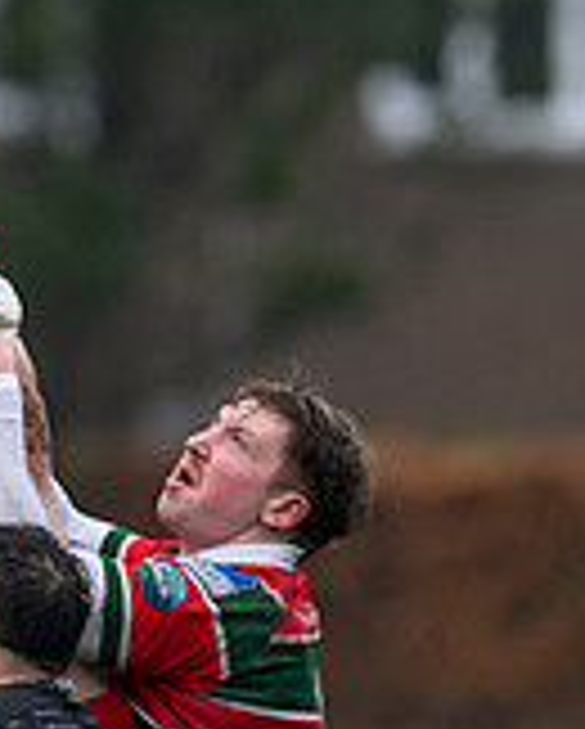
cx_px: -251
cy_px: -233
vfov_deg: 1.2
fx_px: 35967
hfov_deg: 0.9
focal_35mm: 1665
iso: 2500
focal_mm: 400
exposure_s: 1/2500
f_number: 3.5
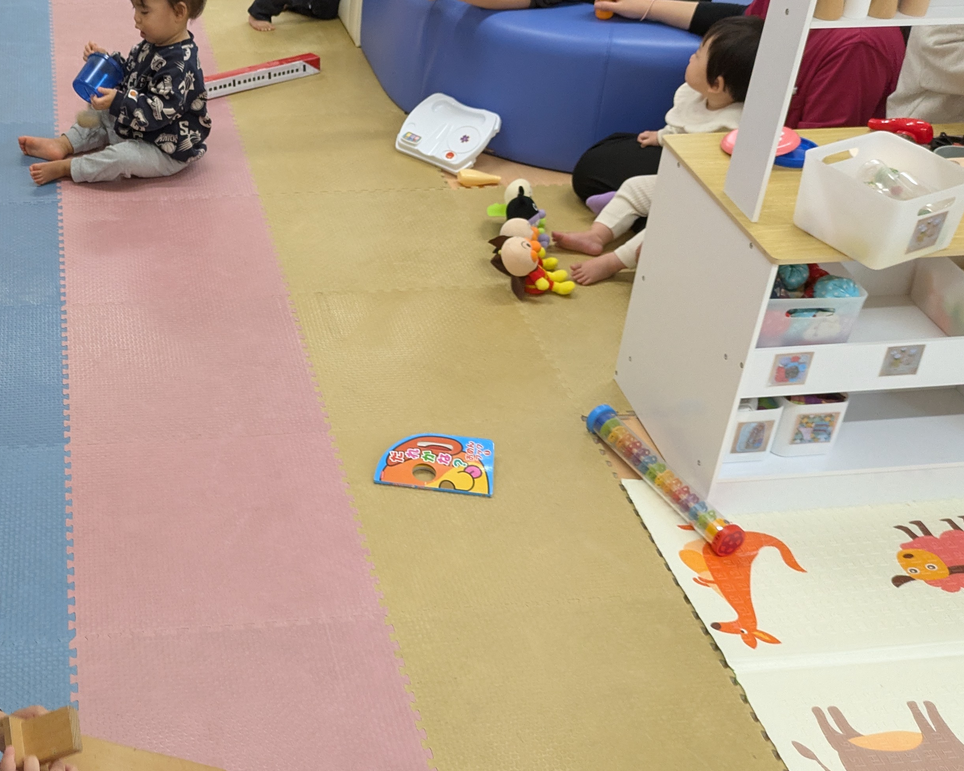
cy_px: 311
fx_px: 1312
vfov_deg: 32.7
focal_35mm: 46
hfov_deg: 38.9
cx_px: 205
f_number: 1.89
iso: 205
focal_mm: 5.43
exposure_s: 1/100
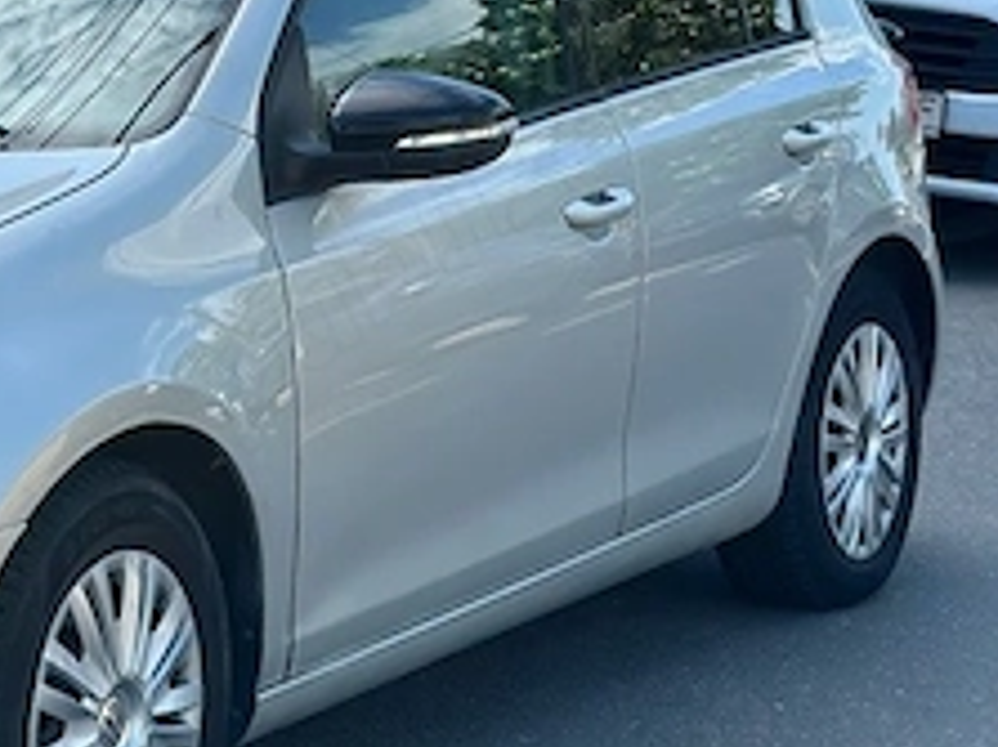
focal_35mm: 129
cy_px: 224
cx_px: -31
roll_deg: -1.3
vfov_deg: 11.5
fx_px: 3717
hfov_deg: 15.0
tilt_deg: -5.6
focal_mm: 6.86
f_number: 1.78
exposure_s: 1/1916
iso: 100
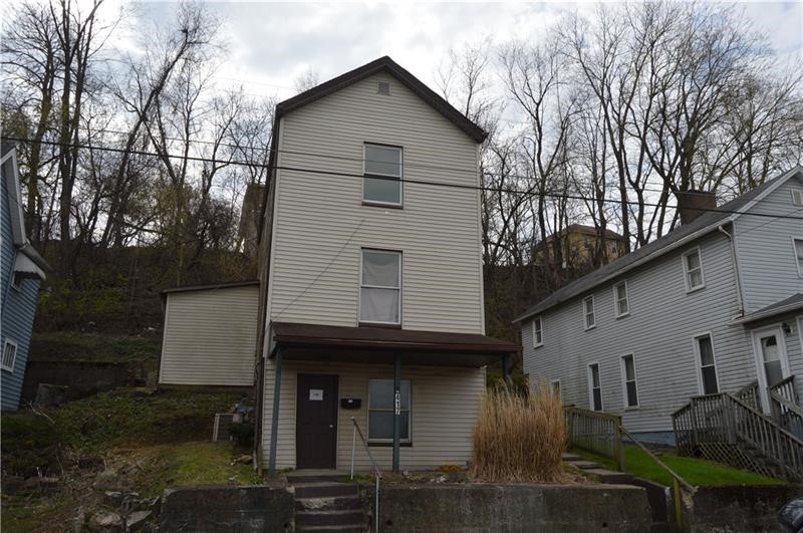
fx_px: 601
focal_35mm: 27
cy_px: 266
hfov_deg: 67.5
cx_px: 402
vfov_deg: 47.8
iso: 100
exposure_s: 1/250
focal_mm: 18
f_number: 8
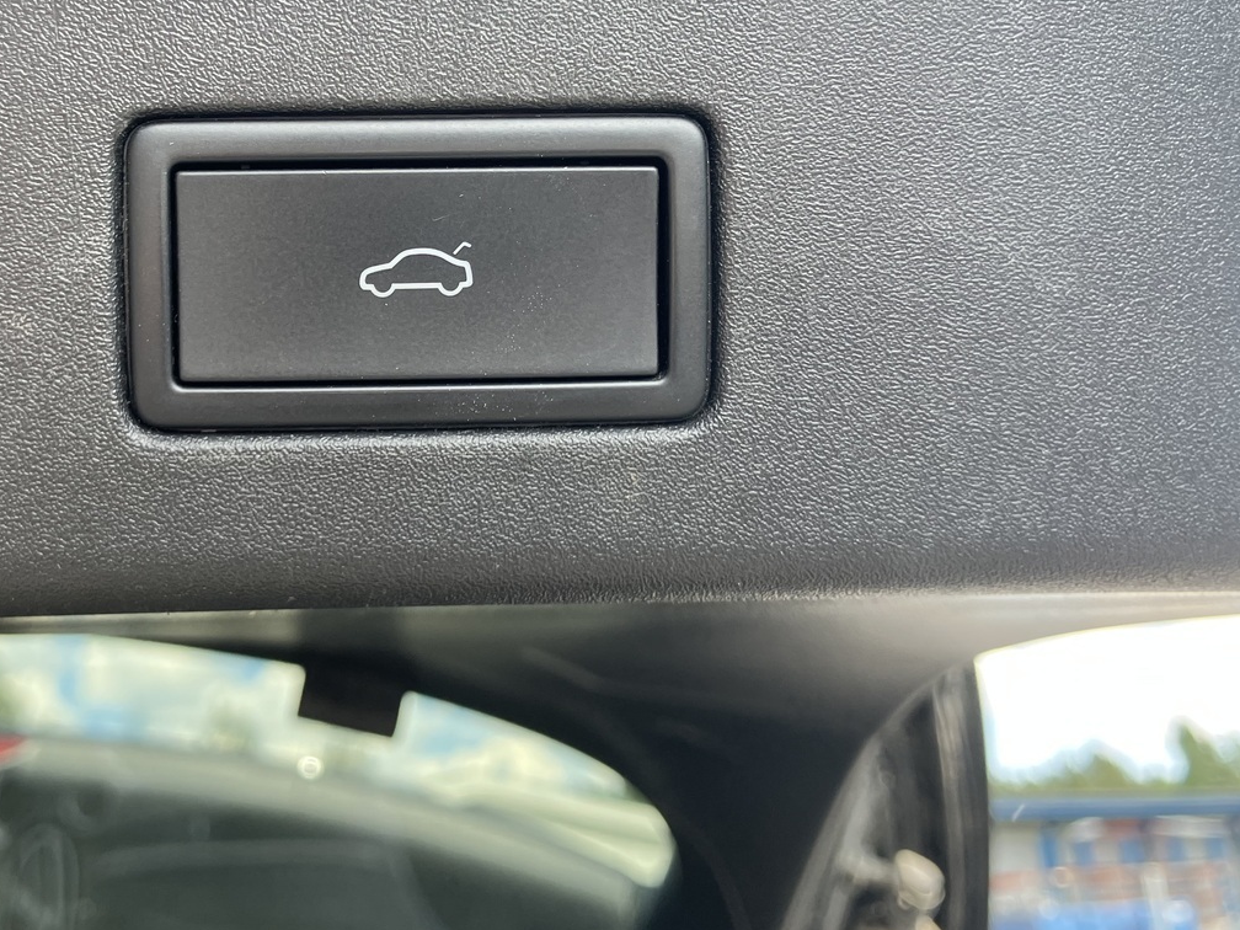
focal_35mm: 40
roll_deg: +1.6
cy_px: 320
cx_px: 376
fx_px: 1433
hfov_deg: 45.8
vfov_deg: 35.6
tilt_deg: +25.3
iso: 32
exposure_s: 1/138
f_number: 1.8
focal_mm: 3.99
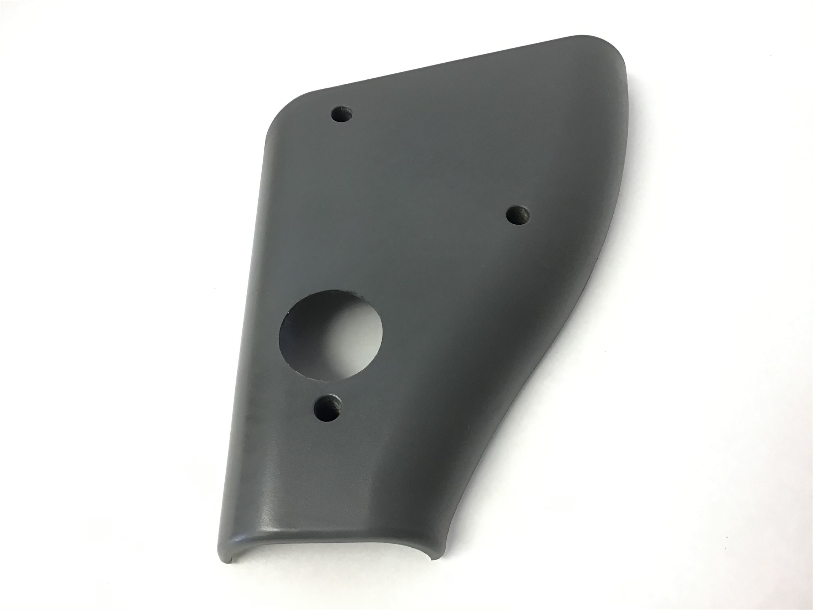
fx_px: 728
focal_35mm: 31
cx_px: 406
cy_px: 305
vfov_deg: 45.4
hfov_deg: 58.4
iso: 50
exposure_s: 1/33
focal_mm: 3.3
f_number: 2.4
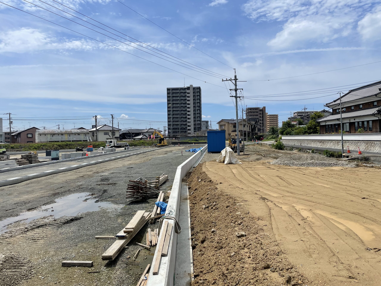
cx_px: 190
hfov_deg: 67.3
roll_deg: +2.2
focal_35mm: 26
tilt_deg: +1.0
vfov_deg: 53.1
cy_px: 143
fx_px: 286
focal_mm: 4.2
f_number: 1.6
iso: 32
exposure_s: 1/7813
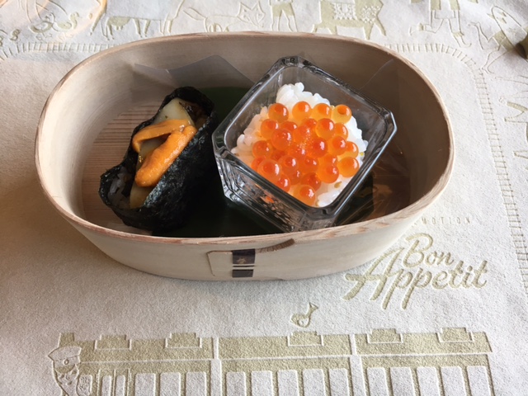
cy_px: 198
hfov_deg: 61.7
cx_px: 264
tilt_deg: -67.4
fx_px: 442
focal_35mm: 29
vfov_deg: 48.2
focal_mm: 4.15
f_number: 2.2
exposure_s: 1/40
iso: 25
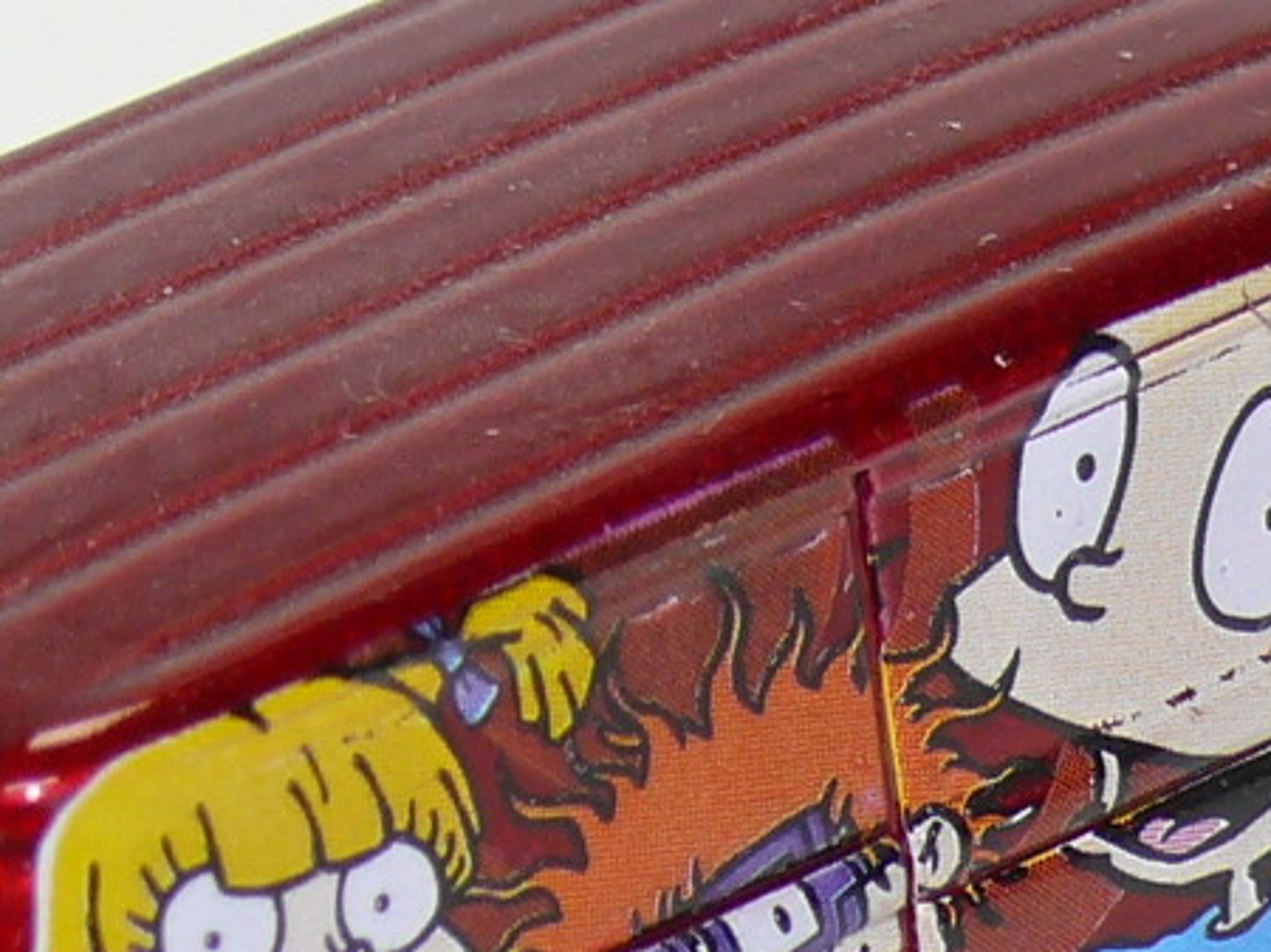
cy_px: 475
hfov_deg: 5.7
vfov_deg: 4.3
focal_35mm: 345
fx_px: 12661
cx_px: 1070
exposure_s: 1/30
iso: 100
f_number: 4
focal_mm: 13.1
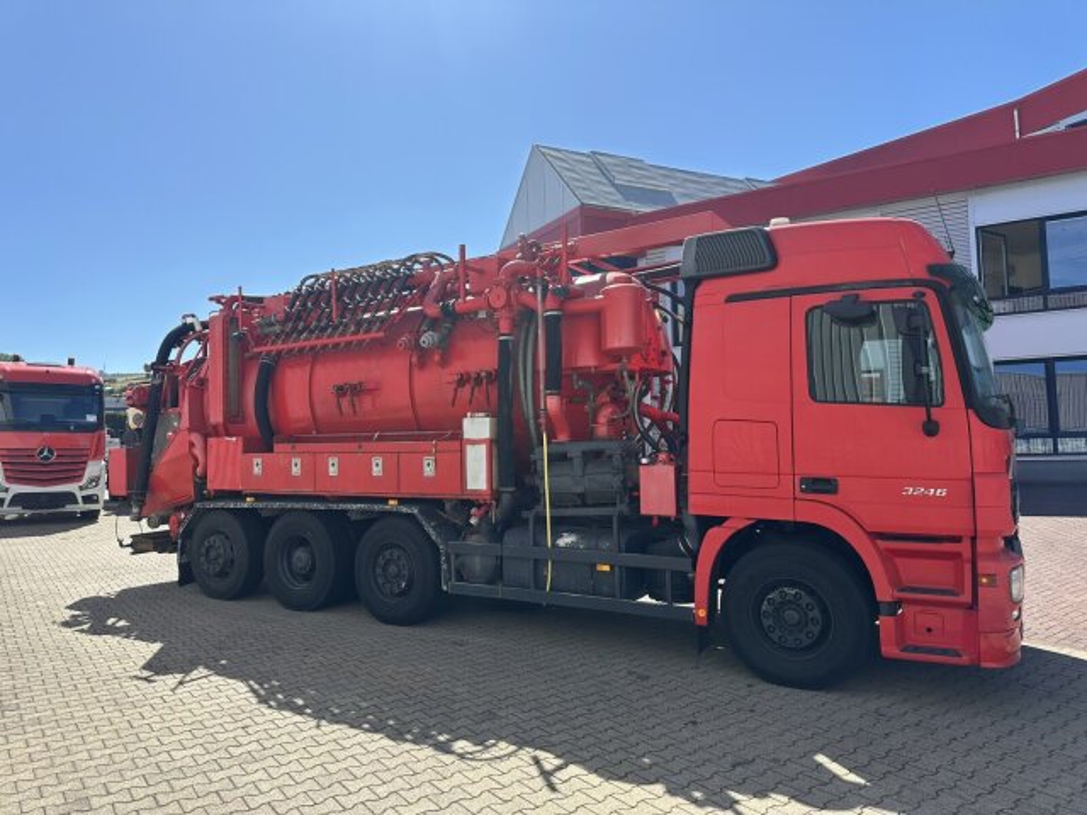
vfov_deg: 56.8
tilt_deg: +6.3
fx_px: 754
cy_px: 408
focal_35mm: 24
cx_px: 544
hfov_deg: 71.6
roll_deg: +1.6
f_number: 1.78
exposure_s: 1/3155
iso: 80
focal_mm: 6.86
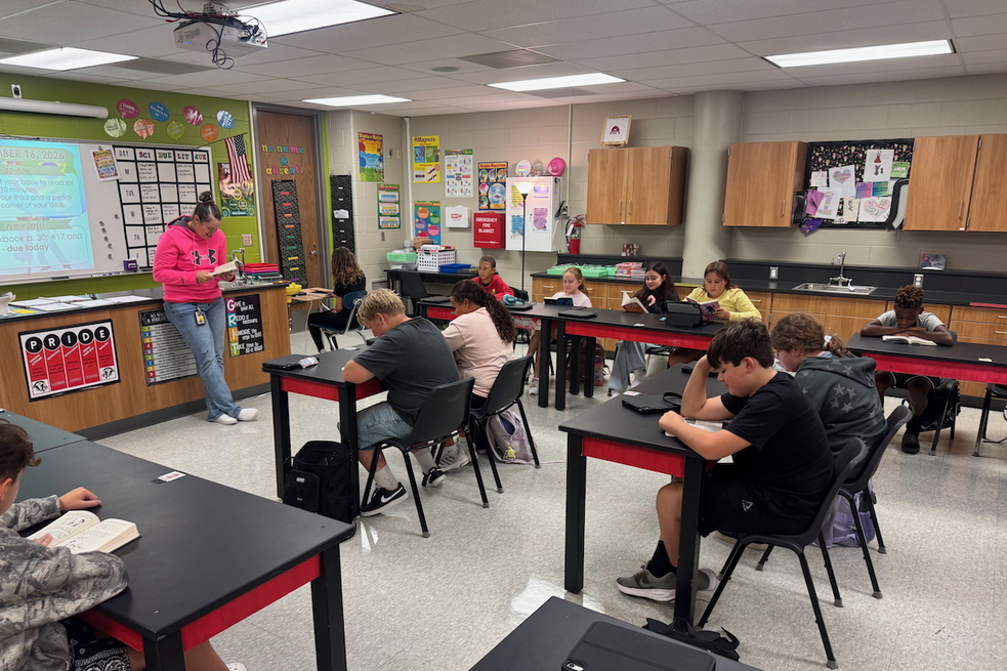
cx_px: 494
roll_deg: +0.3
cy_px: 381
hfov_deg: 69.4
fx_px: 727
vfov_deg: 49.4
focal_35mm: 26
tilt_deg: -14.8
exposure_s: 1/60
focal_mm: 6.76
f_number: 1.78
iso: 125
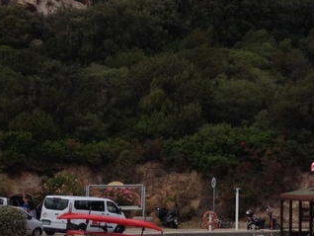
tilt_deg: +2.3
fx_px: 1198
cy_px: 90
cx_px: 491
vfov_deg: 11.2
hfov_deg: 13.9
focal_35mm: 132
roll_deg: +0.6
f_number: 2.4
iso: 50
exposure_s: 1/1534
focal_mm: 4.28
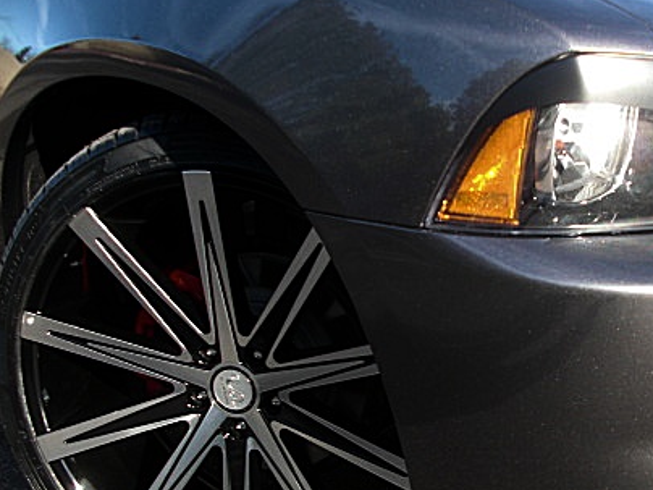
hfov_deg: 33.3
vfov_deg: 25.6
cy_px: 291
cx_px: 464
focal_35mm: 57
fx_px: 1075
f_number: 2.8
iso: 50
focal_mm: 6.3
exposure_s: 1/125
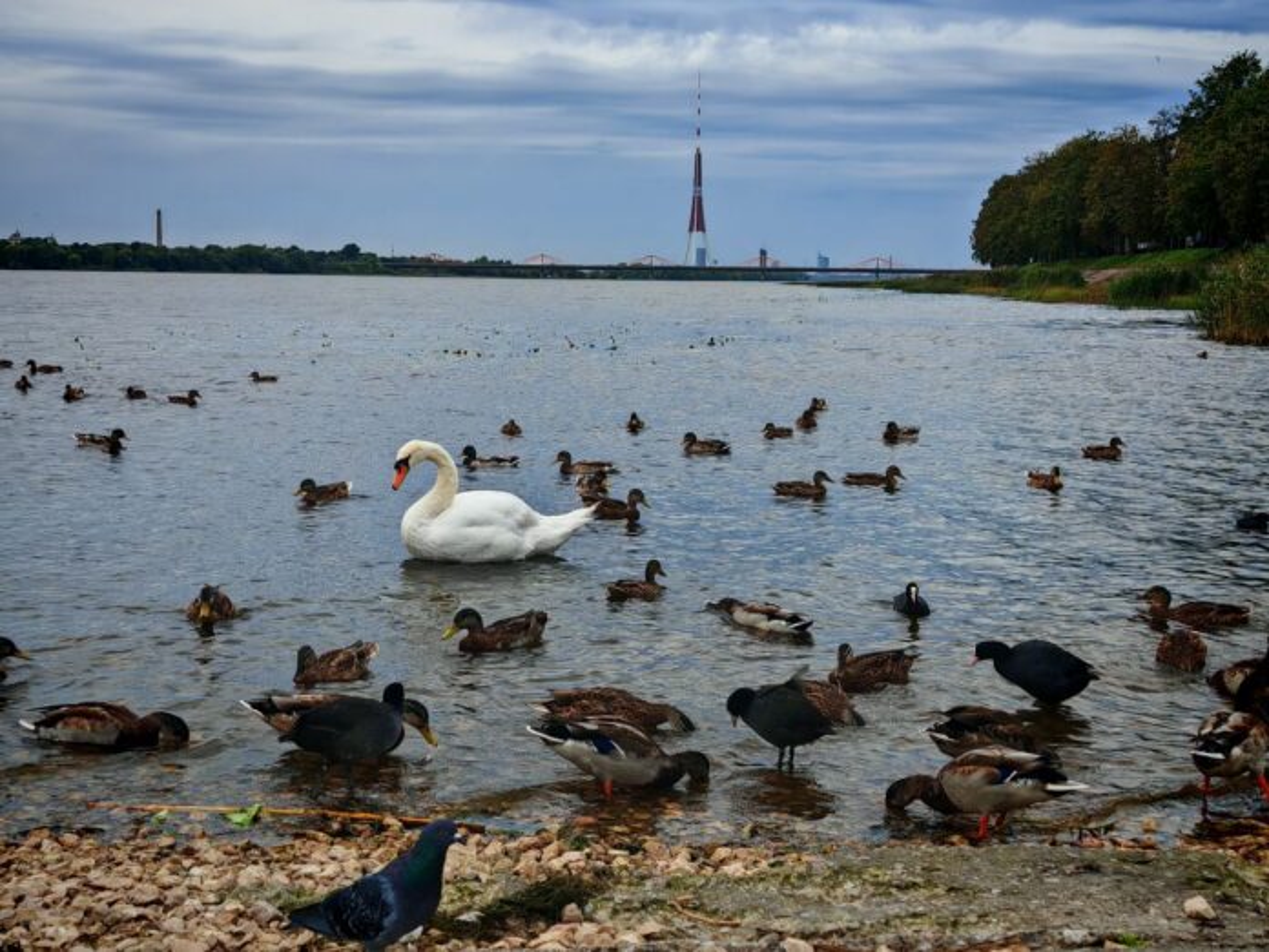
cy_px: 476
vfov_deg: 27.5
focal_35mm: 53
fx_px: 1943
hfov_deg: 36.2
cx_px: 634
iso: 50
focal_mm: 7.62
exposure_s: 1/430
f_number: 1.6
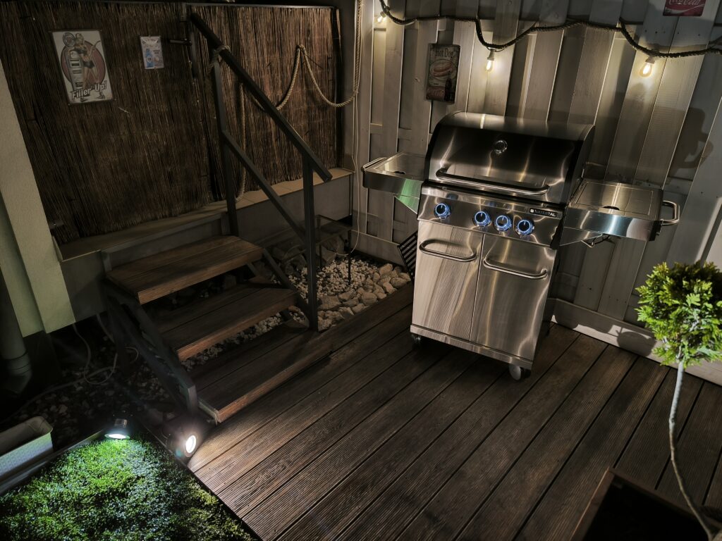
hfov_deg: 71.6
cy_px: 270
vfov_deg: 56.8
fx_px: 501
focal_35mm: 24
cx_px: 361
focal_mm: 6.92
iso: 800
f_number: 1.9
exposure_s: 1/25
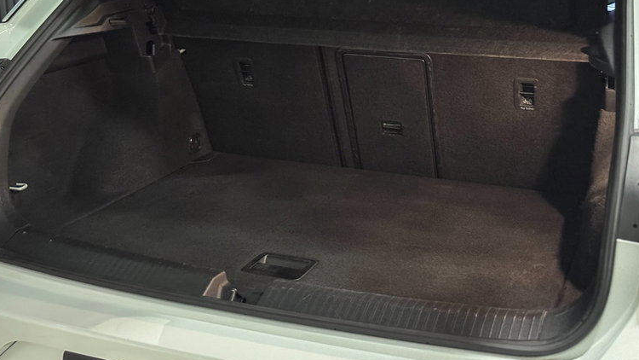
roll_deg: +0.1
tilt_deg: -15.2
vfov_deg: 22.6
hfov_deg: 39.2
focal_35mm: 53
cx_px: 319
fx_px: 898
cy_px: 136
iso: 3200
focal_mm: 6.76
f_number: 1.78
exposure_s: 1/17
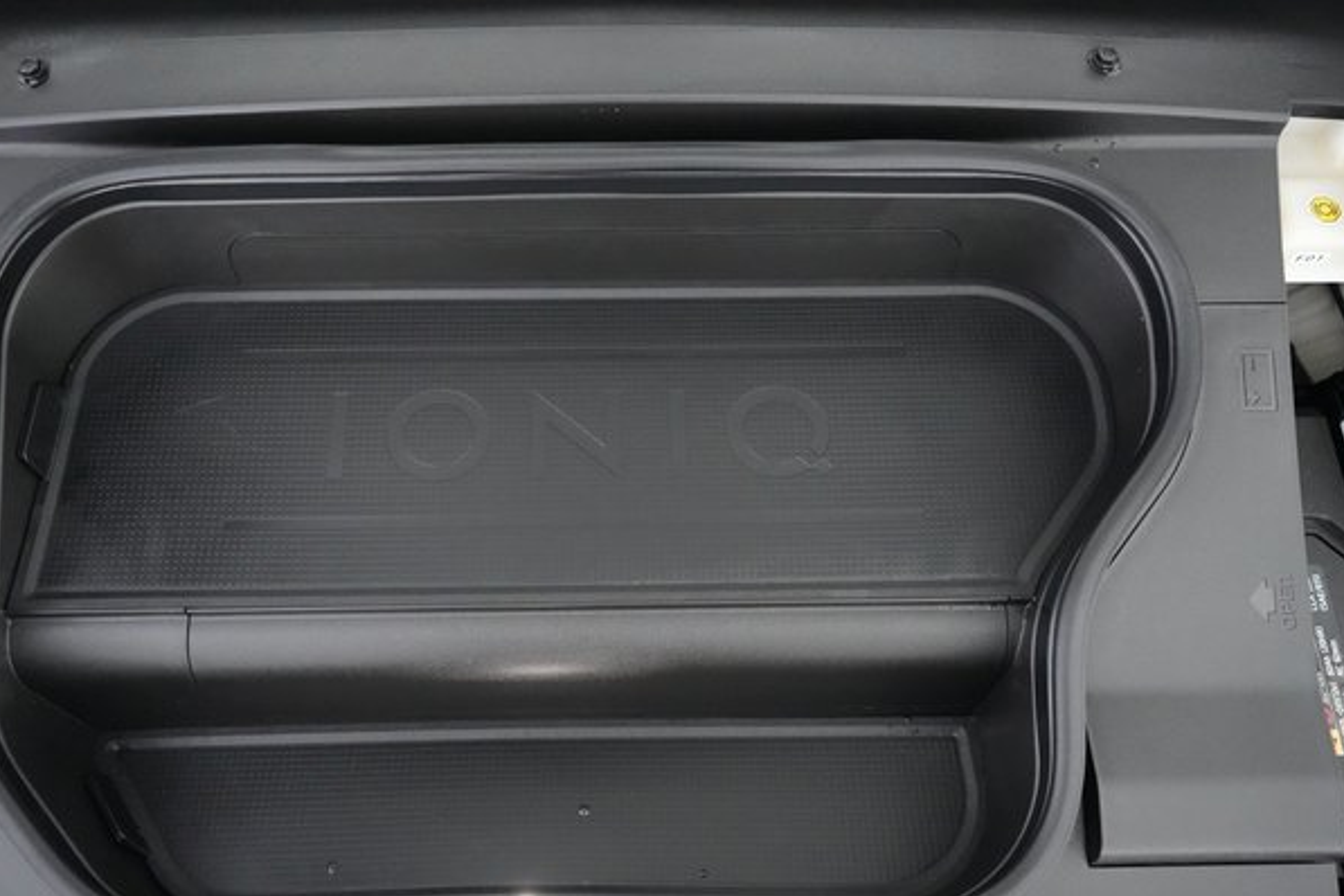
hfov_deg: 61.9
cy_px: 477
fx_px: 1120
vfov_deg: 43.6
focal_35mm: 30
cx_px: 630
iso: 12800
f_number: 2.8
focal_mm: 28
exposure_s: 1/100
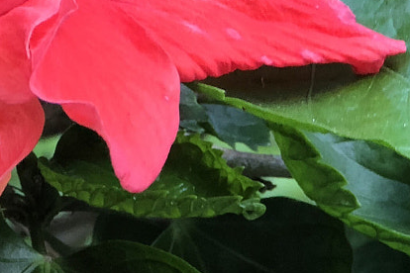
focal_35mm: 229
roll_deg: -3.9
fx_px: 2608
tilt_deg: -5.4
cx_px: -17
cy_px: -78
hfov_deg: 8.9
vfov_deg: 6.0
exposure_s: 1/60
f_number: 2.8
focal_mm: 6.6
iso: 64
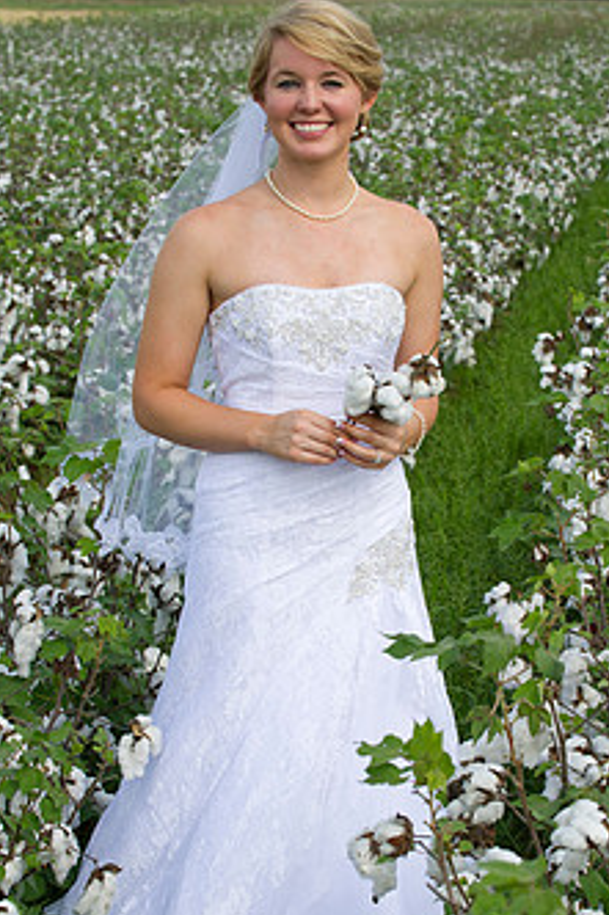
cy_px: 587
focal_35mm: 111
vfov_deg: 18.4
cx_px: 327
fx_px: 2819
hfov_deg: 12.3
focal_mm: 82
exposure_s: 1/250
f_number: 8
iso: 200
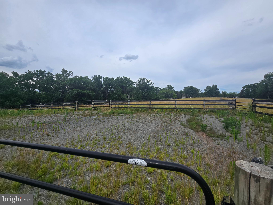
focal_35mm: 13
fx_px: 103
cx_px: 136
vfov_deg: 89.9
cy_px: 102
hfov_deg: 106.2
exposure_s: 1/2628
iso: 50
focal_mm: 2.2
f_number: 2.2
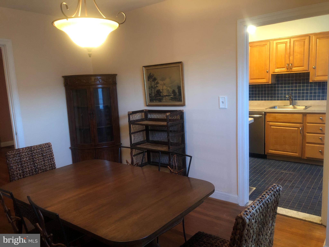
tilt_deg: -10.0
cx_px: 164
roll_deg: +2.6
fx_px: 266
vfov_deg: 49.7
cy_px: 124
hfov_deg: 63.4
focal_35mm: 28
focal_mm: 4
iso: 80
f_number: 1.8
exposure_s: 1/6
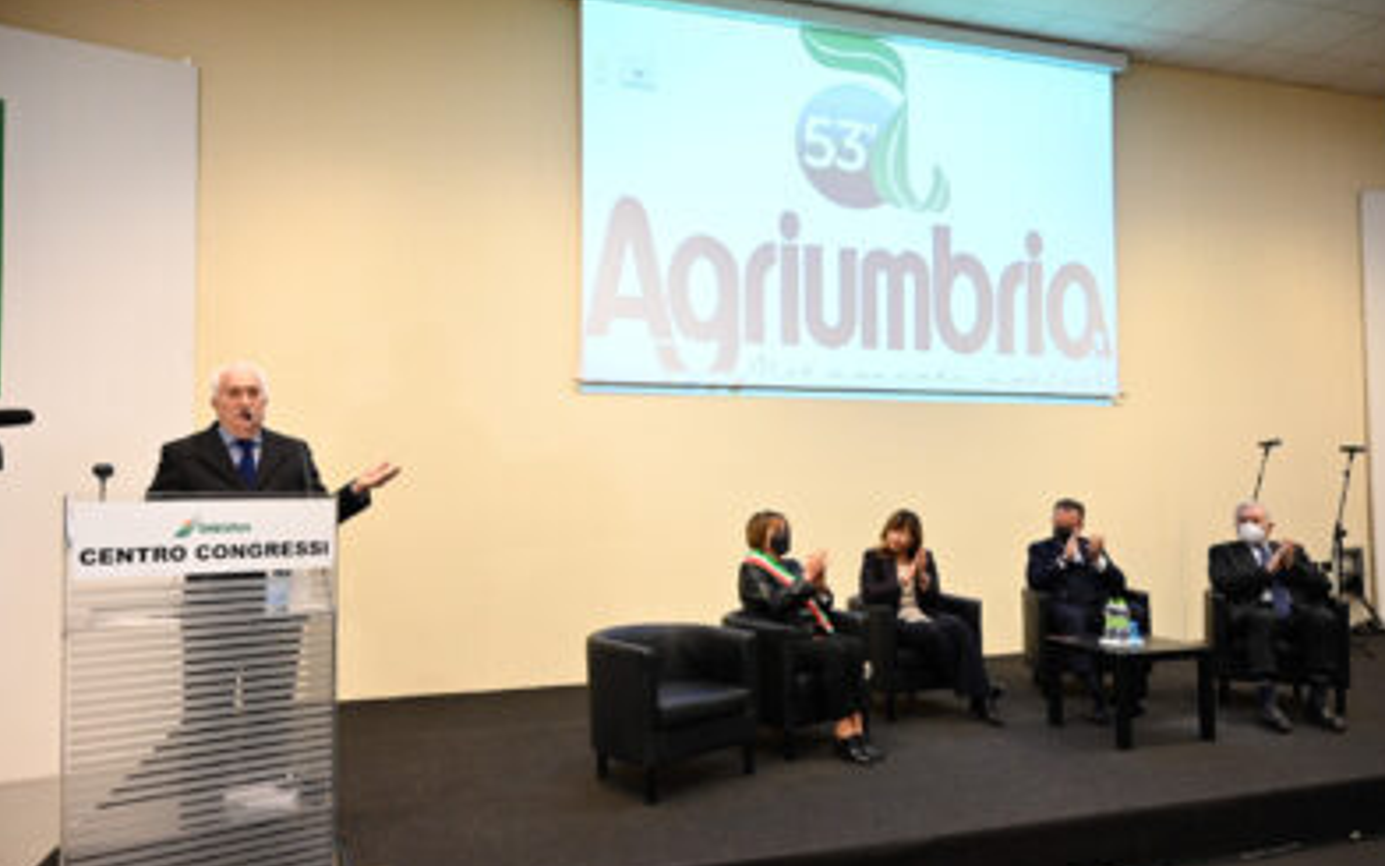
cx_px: 700
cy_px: 454
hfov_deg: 72.5
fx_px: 944
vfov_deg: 49.3
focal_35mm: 25
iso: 4000
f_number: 4
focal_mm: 24
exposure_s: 1/200
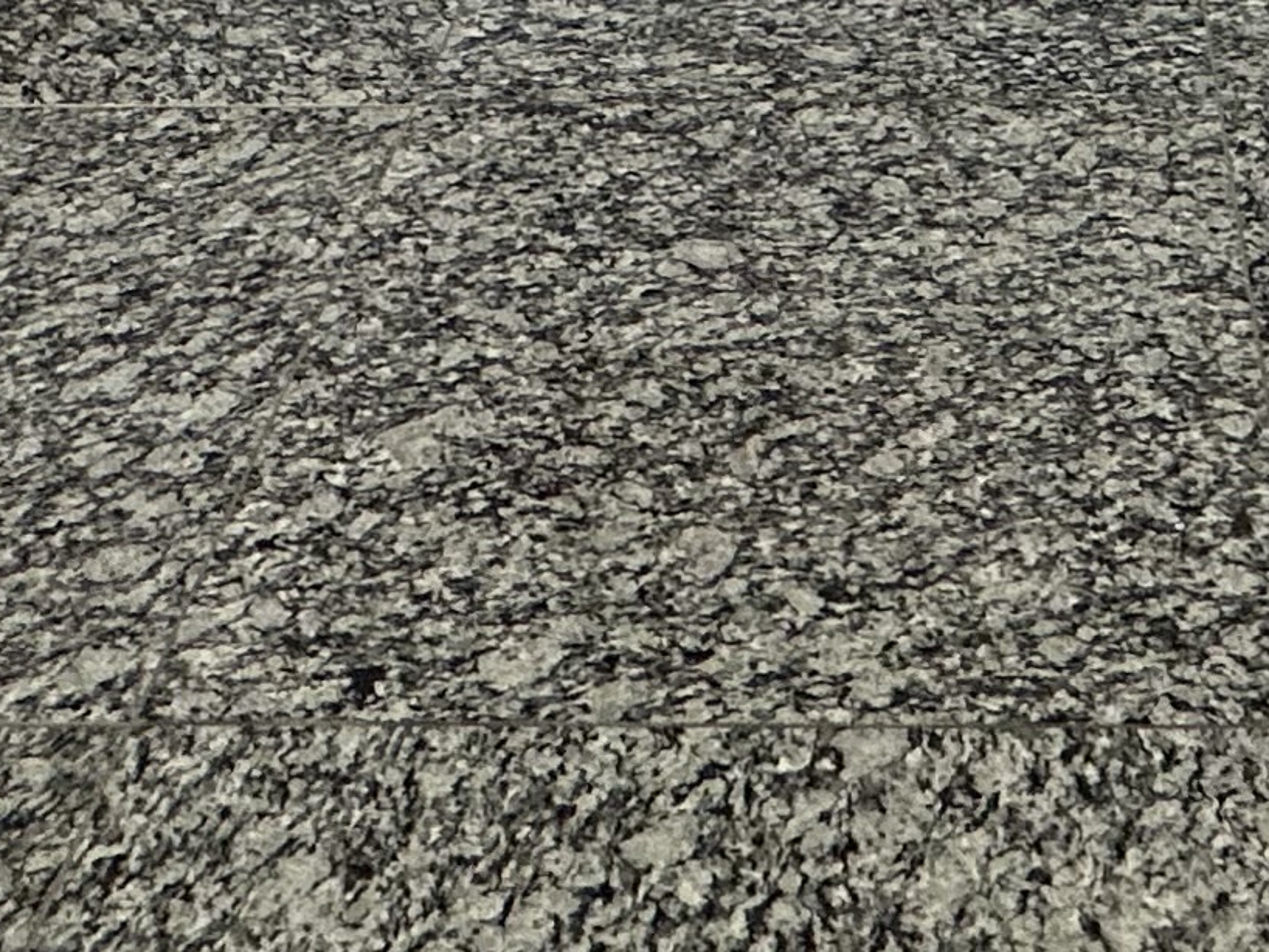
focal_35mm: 69
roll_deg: +0.8
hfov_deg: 27.8
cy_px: -1312
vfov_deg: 14.4
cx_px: 926
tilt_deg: +2.2
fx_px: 2530
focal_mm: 2.22
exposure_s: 1/120
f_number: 2.2
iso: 160
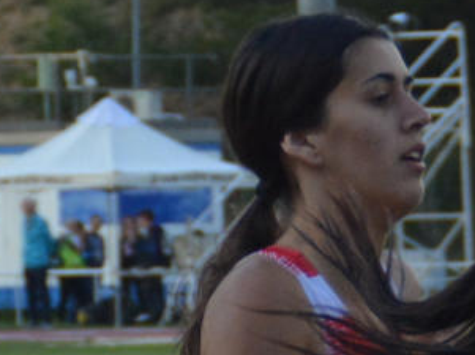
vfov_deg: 2.2
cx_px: 759
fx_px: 9155
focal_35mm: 668
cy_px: 323
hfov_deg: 3.0
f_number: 5.3
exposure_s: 1/800
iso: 800
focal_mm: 68
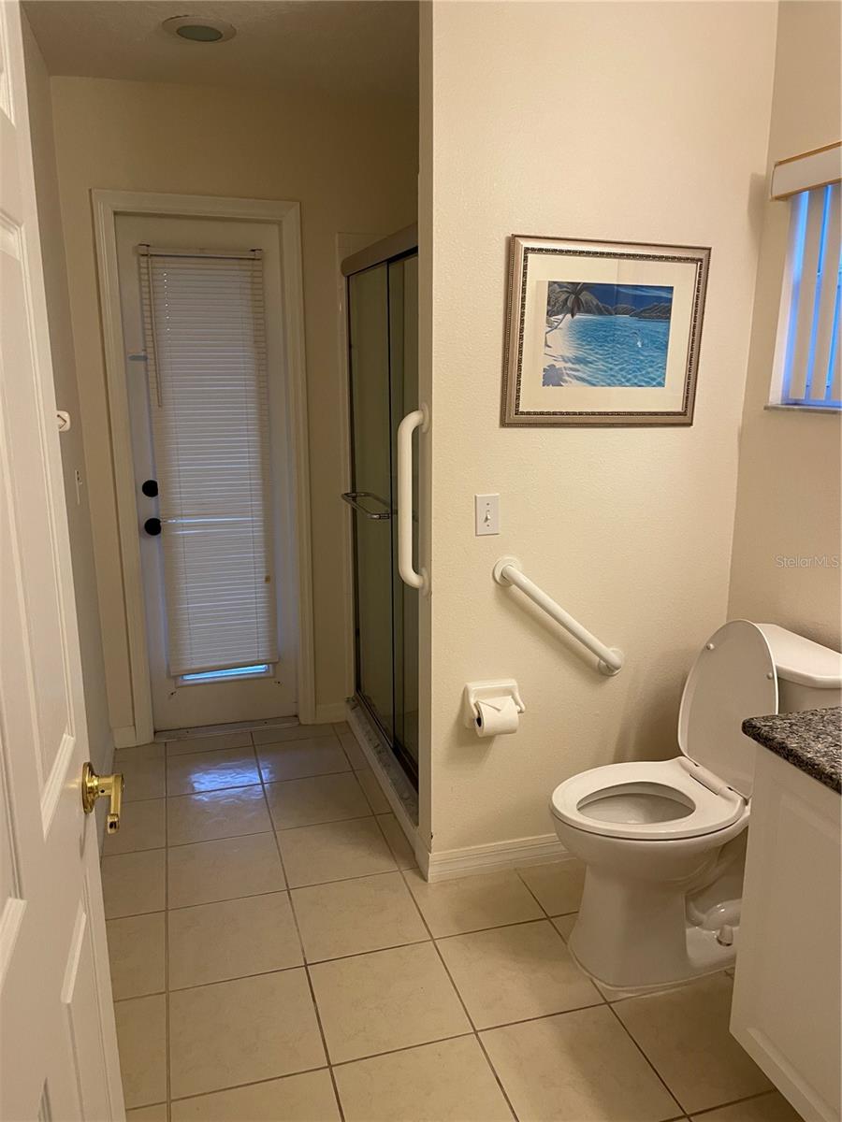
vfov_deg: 67.3
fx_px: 843
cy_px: 561
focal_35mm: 26
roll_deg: +1.1
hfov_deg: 53.1
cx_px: 421
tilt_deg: -11.8
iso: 160
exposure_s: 1/60
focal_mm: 4.2
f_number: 1.6
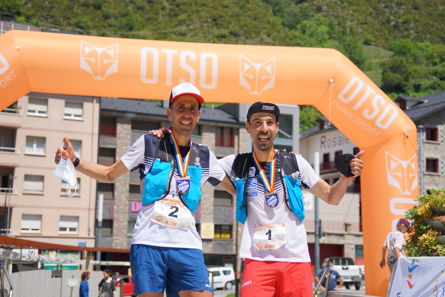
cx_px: 222
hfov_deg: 28.8
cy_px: 148
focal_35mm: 70
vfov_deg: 19.5
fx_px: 865
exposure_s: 1/500
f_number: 5
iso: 100
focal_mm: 70
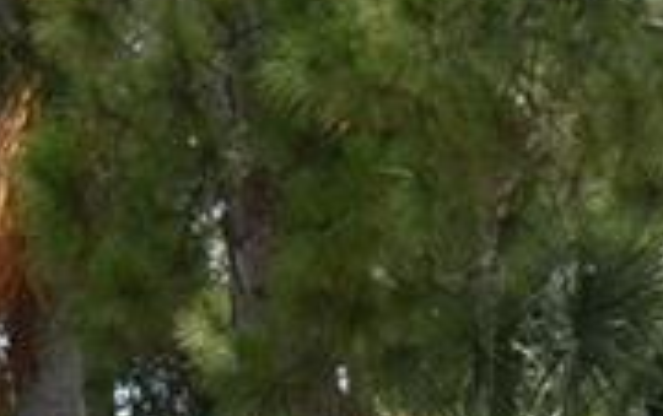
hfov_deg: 5.8
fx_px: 6278
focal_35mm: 347
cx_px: 1646
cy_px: 725
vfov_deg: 3.8
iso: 180
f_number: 8
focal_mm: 40
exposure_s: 1/250
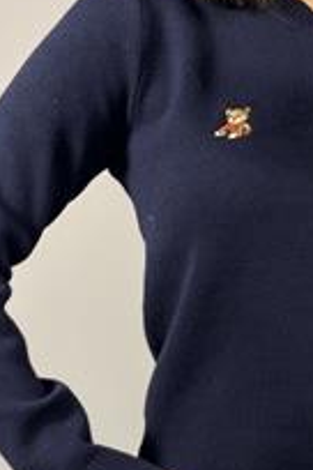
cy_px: 331
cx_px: 260
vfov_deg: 20.1
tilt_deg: -34.1
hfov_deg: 13.5
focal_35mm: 101
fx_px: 1317
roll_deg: +2.2
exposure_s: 1/50
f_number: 1.78
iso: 250
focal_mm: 6.86
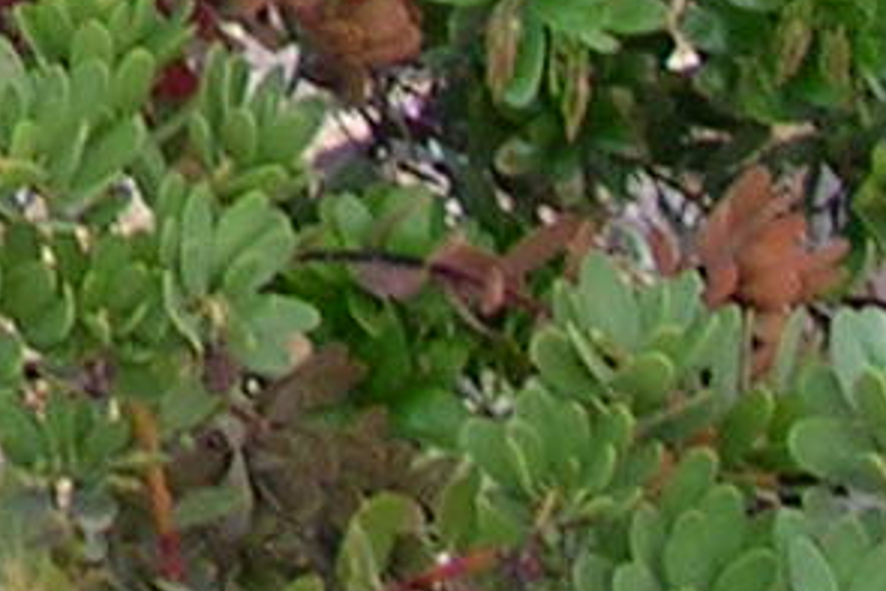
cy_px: -1458
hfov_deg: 6.9
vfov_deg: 4.7
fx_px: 6746
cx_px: -1646
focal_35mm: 274
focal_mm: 5.8
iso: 50
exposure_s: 1/153
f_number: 2.8
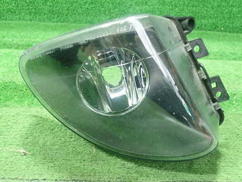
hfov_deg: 47.8
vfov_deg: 36.8
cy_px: 91
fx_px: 273
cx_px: 131
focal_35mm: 39
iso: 800
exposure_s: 1/100
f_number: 2.3
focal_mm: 5.5
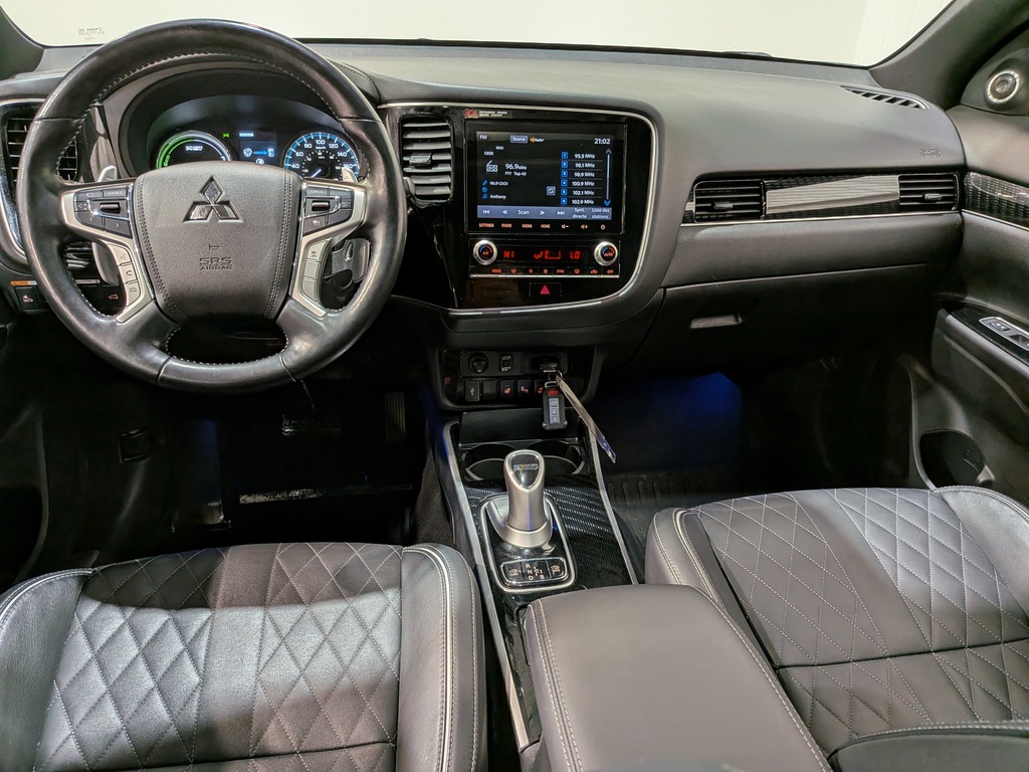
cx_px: 514
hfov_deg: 71.6
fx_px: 713
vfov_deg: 56.8
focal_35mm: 24
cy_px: 386
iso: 248
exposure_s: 1/120
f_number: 1.7
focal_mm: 4.53
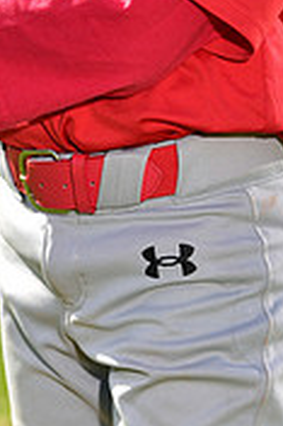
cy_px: -167
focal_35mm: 429
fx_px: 5068
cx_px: 175
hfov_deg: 3.2
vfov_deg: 4.8
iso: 80
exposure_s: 1/250
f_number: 5
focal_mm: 130
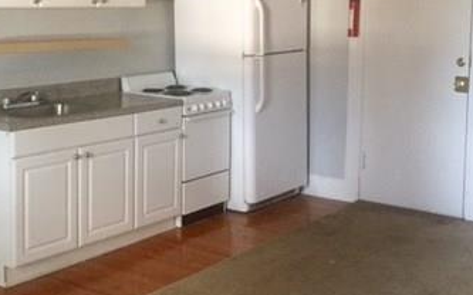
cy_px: 78
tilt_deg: -7.9
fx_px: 760
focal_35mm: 59
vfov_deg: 21.8
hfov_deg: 34.5
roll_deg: -0.7
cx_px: 256
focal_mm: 4.15
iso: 250
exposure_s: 1/30
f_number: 2.2
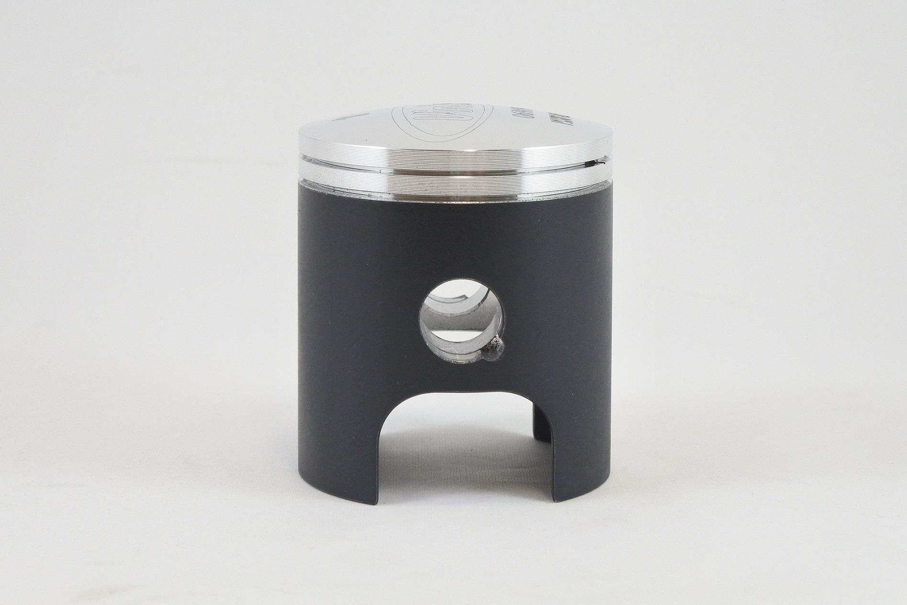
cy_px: 302
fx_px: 1411
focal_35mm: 56
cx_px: 454
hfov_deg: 35.6
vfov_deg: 24.2
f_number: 4.8
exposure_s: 1/125
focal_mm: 21
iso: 560
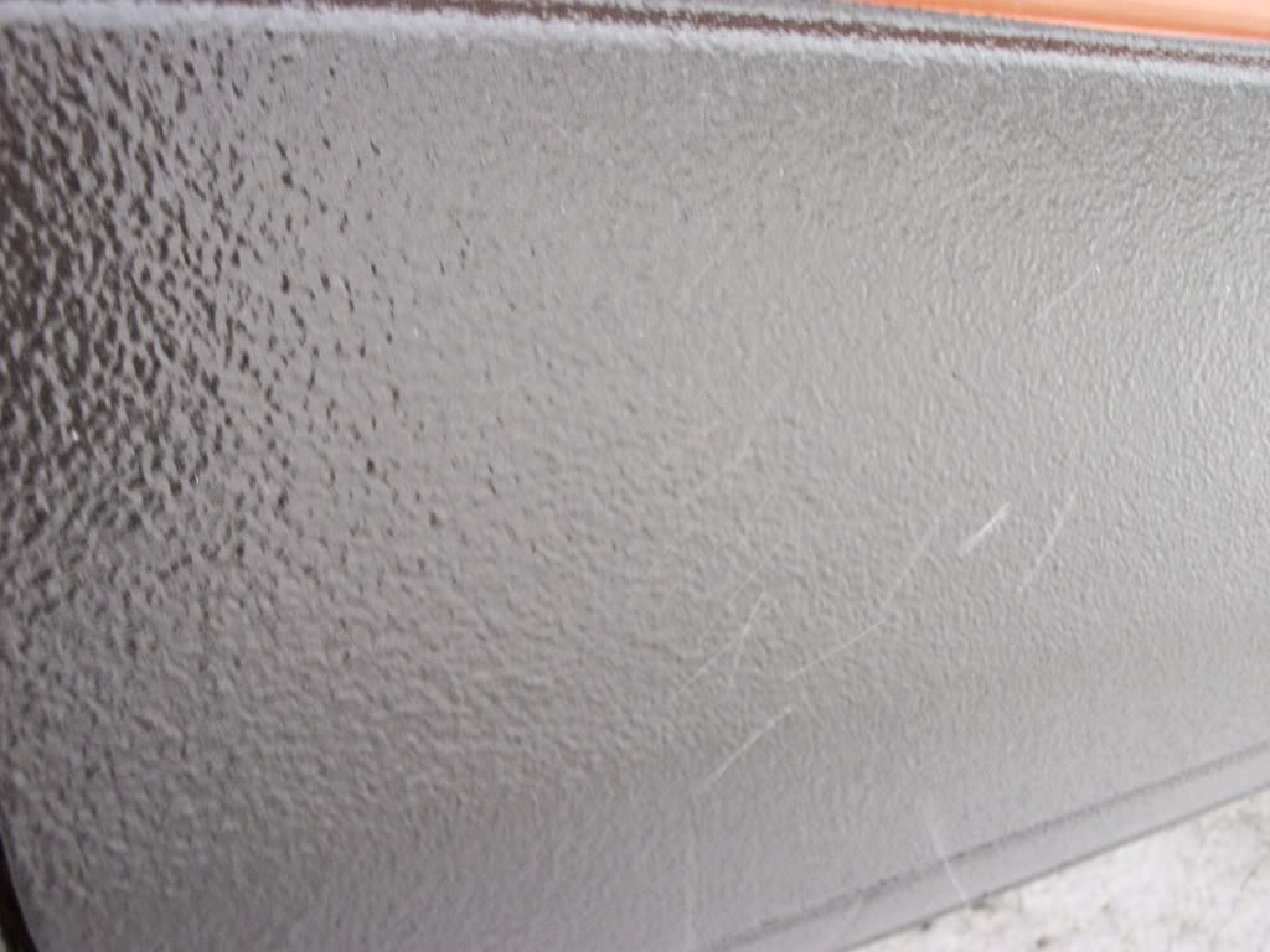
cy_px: 476
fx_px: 1468
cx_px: 635
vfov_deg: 36.0
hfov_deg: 46.8
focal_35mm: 40
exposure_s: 1/25
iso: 160
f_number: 3.2
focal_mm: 7.1
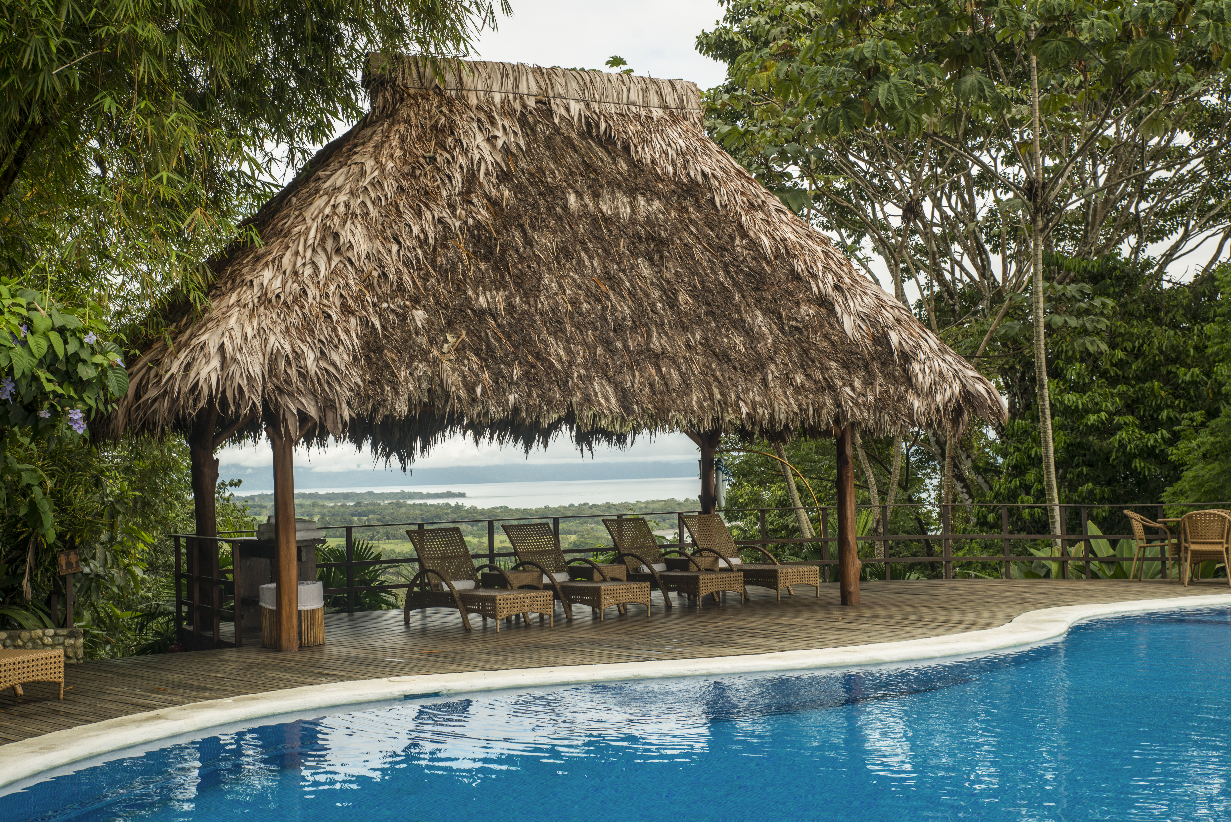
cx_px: 616
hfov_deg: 44.5
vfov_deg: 30.5
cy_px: 411
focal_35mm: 44
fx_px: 1505
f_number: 7.1
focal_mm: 44
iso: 125
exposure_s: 1/160
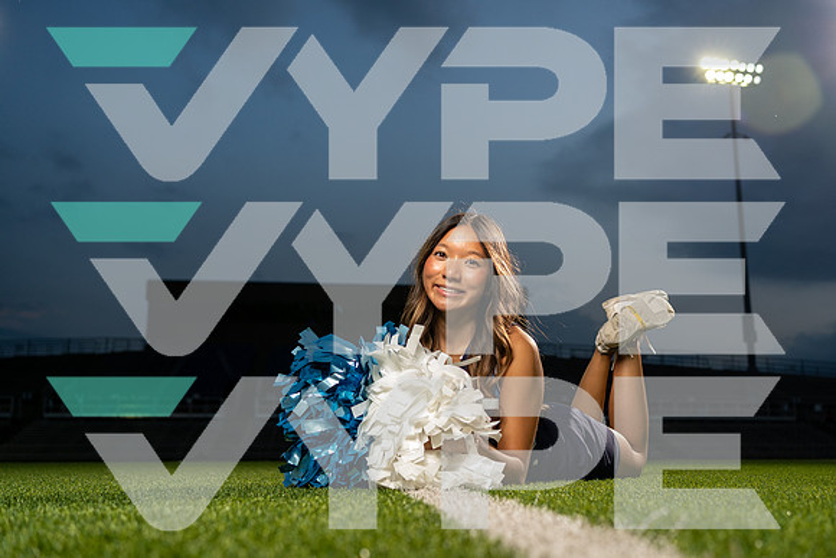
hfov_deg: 49.0
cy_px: 244
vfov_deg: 33.9
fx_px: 915
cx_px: 470
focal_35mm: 39
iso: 500
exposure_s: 1/250
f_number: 4
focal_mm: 35
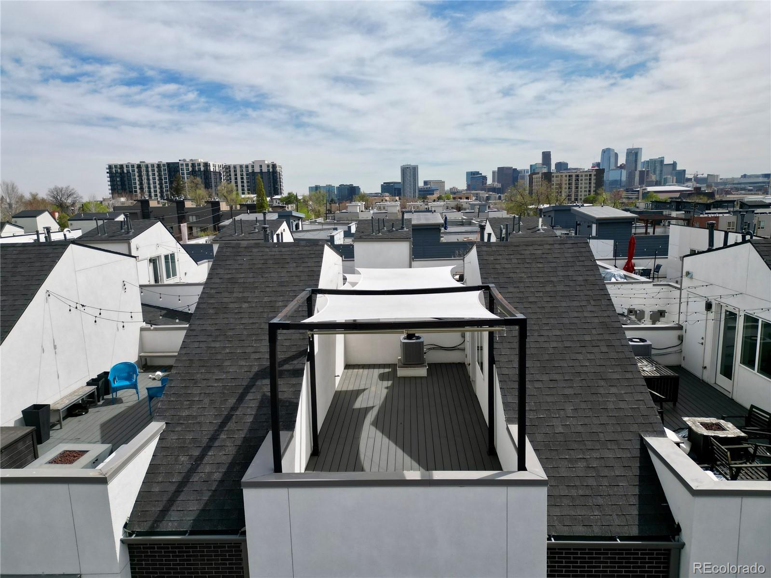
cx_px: 386
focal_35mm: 24
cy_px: 289
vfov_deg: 56.8
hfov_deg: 71.6
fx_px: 535
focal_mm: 6.72
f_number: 1.7
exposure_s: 1/5000
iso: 130
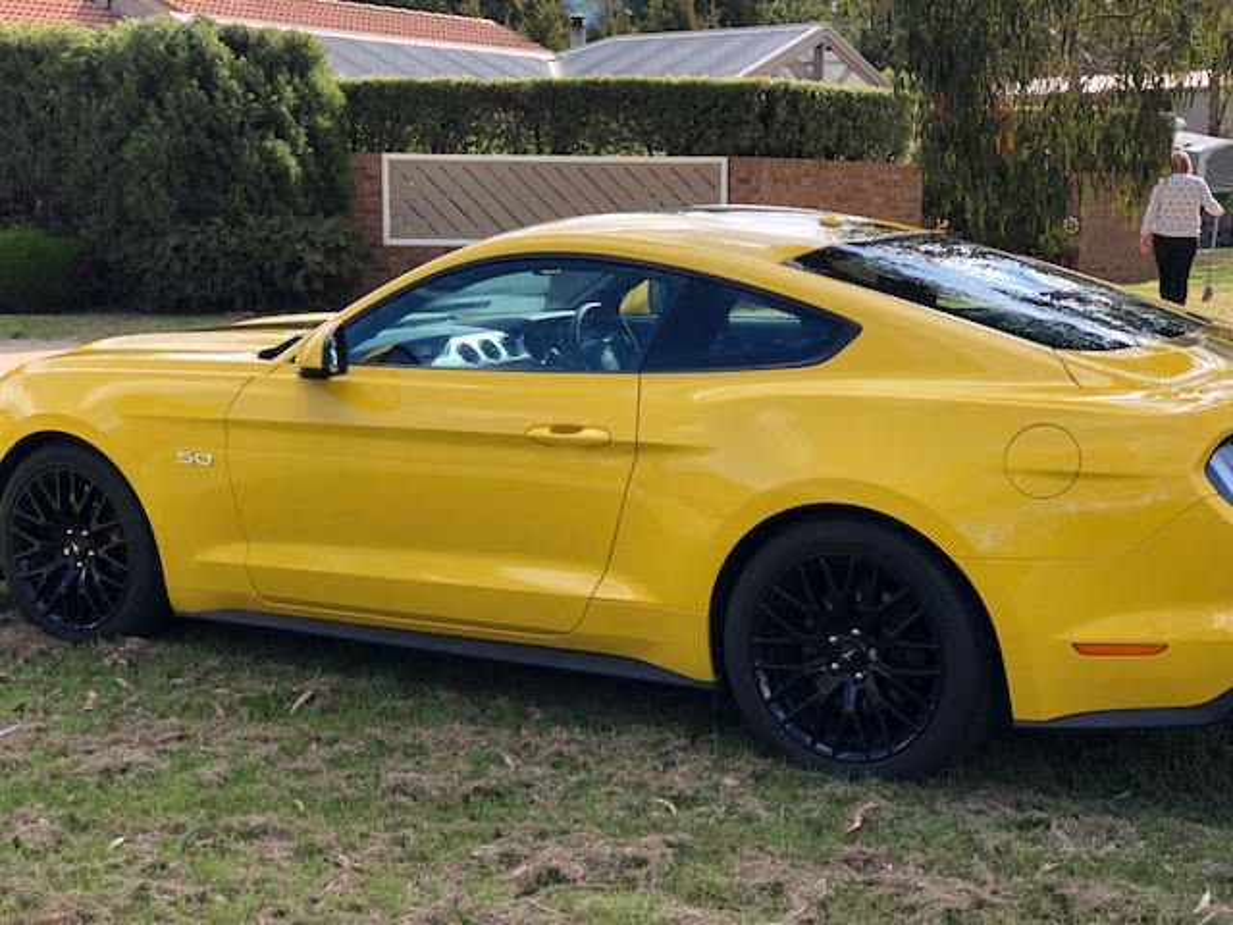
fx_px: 2030
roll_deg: -0.6
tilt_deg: -8.9
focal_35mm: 57
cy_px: 462
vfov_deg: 25.7
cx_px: 616
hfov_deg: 33.8
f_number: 2.8
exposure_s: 1/161
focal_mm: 6.6
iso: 20
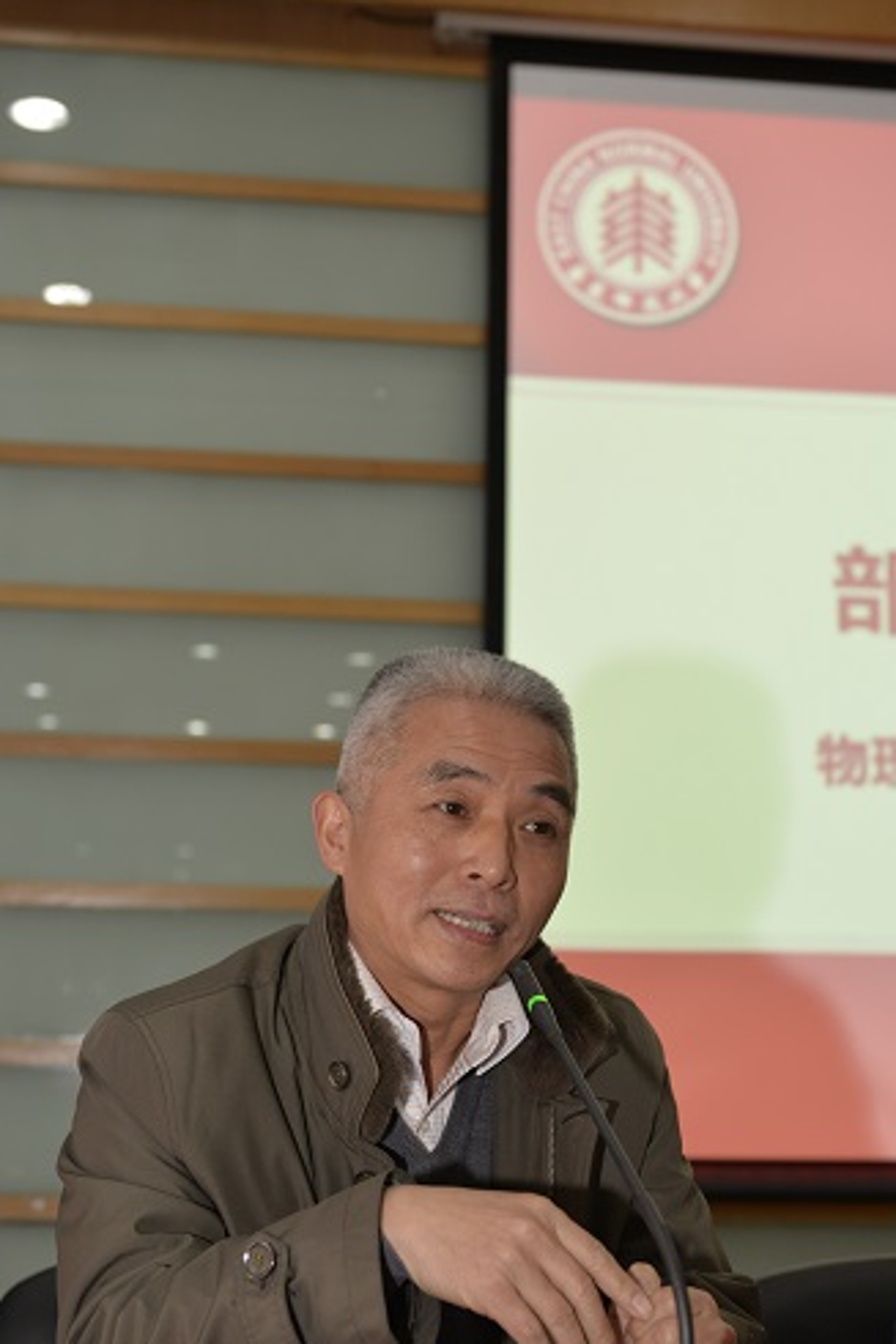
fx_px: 2201
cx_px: 460
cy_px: 719
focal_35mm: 59
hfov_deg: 23.0
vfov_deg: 33.9
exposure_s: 1/90
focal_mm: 48
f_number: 4
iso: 800
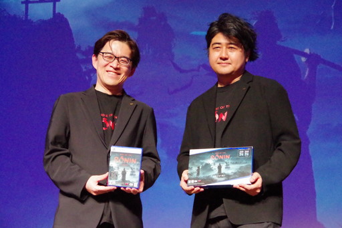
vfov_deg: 18.9
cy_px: 114
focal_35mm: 72
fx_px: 684
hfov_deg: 28.1
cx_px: 171
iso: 12800
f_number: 7.1
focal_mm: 48
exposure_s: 1/250
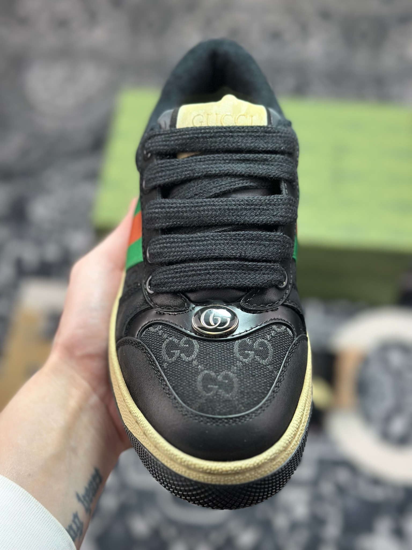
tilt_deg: -55.5
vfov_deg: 39.7
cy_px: 275
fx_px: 762
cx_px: 206
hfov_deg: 30.3
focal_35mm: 48
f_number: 1.78
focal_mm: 6.86
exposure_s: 1/332
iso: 80
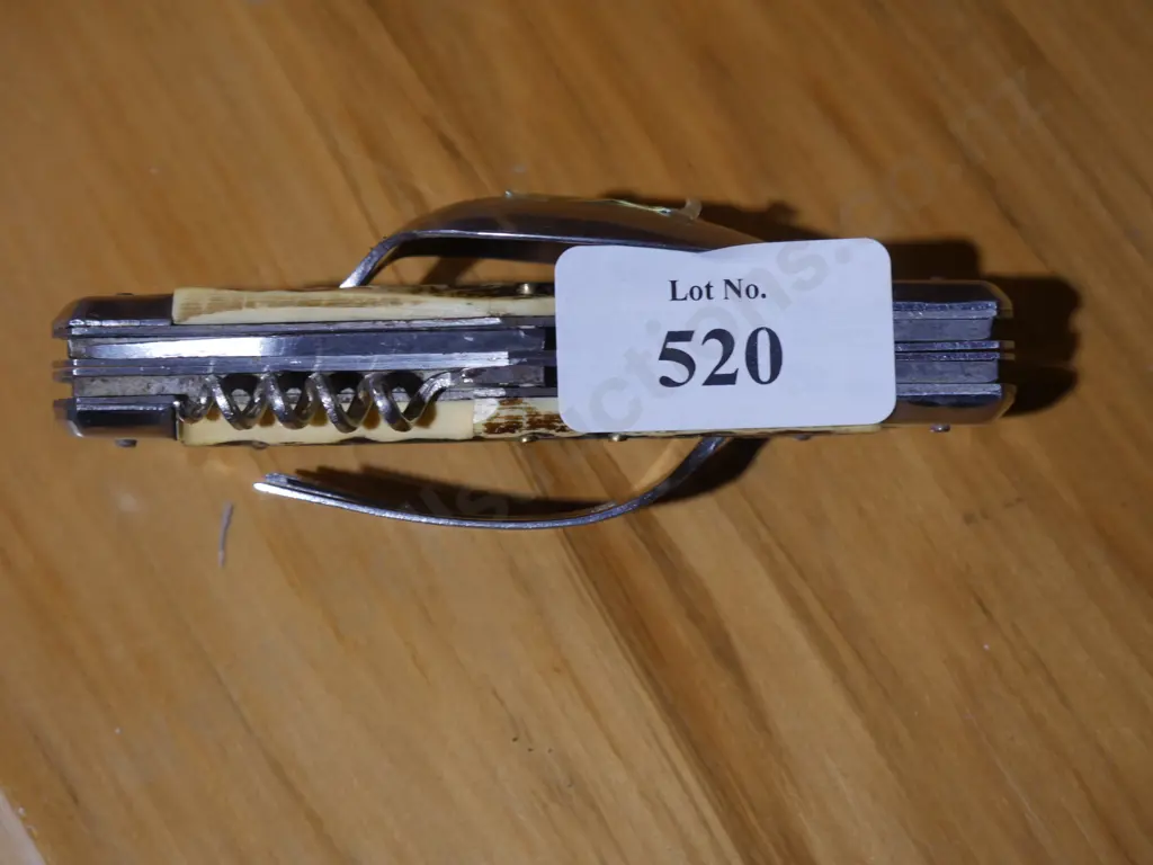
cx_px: 576
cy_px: 432
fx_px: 2132
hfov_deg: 30.3
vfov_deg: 22.9
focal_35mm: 64
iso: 640
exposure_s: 1/80
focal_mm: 32
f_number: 5.4
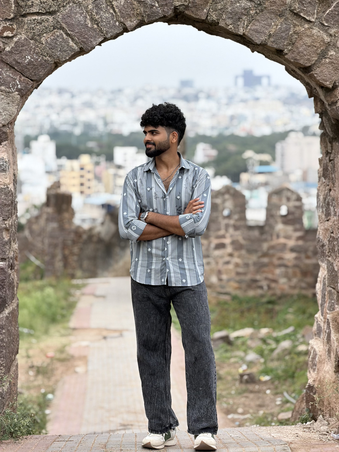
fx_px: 1306
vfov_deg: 19.6
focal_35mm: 100
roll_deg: -0.3
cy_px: 226
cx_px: 170
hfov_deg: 14.8
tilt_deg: -5.3
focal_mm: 16.89
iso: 50
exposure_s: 1/527
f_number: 2.8
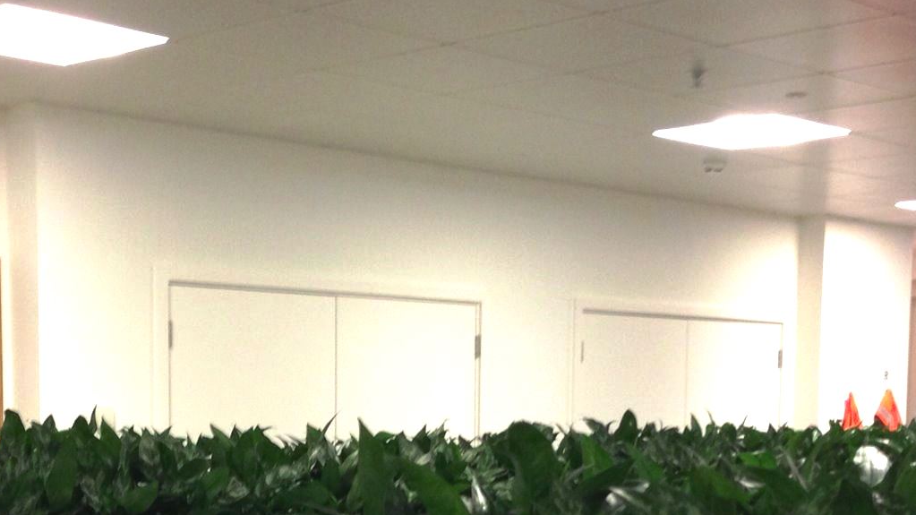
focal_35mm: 72
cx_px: 422
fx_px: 1748
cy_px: 554
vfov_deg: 16.3
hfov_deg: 29.3
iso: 125
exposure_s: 1/20
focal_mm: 4.13
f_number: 2.4
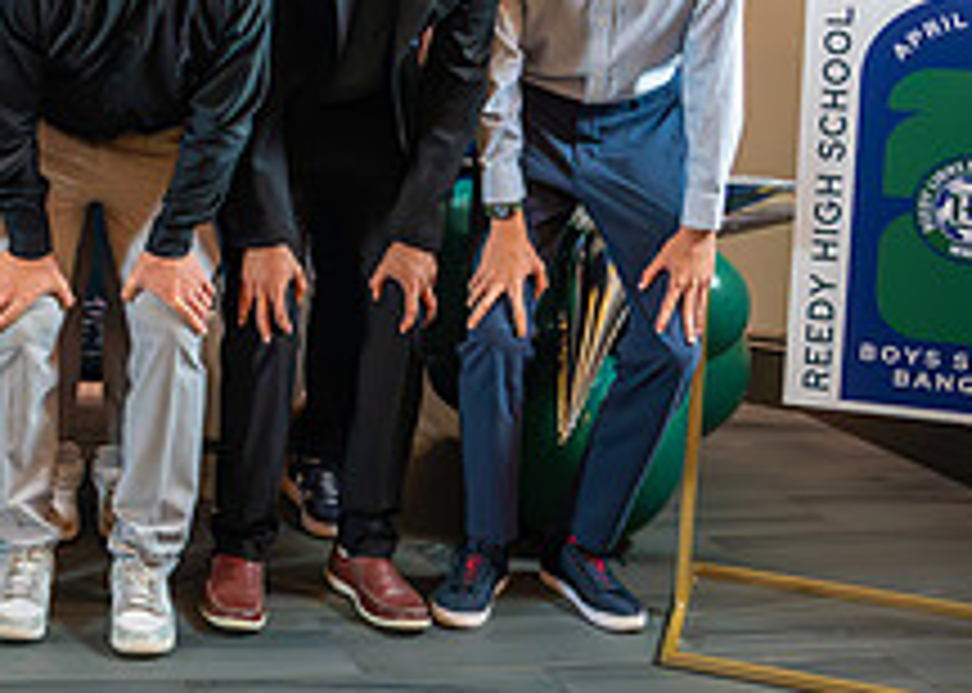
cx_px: -206
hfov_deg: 24.5
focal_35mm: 73
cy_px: -7
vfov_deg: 19.0
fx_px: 2014
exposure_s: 1/320
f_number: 2.8
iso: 6400
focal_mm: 24
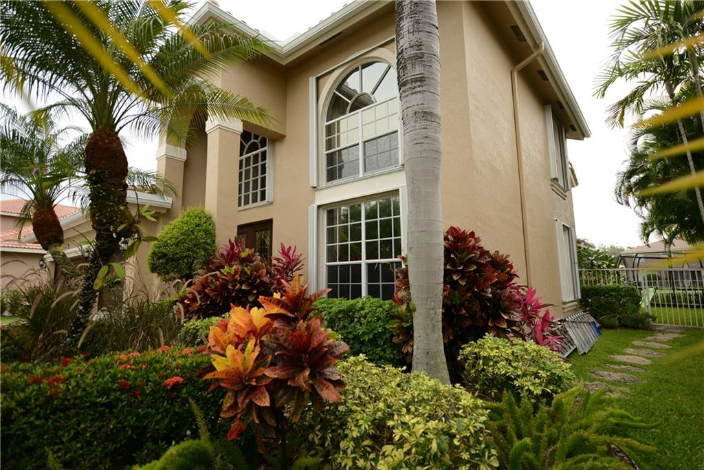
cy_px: 235
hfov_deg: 86.9
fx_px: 372
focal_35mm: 19
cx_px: 352
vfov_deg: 64.6
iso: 1000
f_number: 3.2
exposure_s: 1/3200
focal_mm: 19
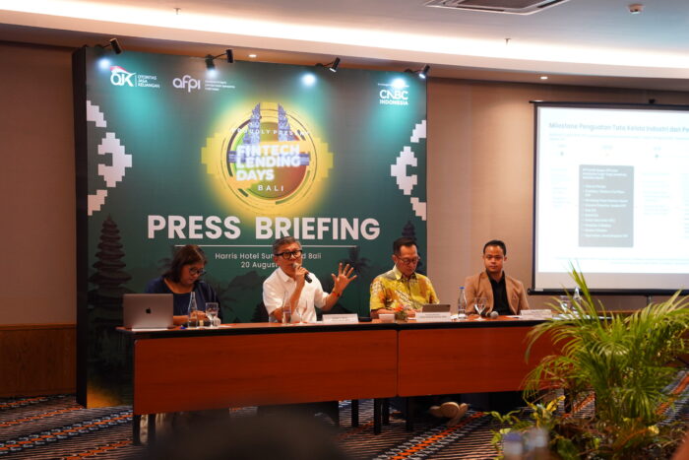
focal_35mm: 60
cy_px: 230
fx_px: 1154
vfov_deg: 22.5
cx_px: 344
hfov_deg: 33.2
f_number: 2.8
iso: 2000
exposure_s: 1/100
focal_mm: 60.3
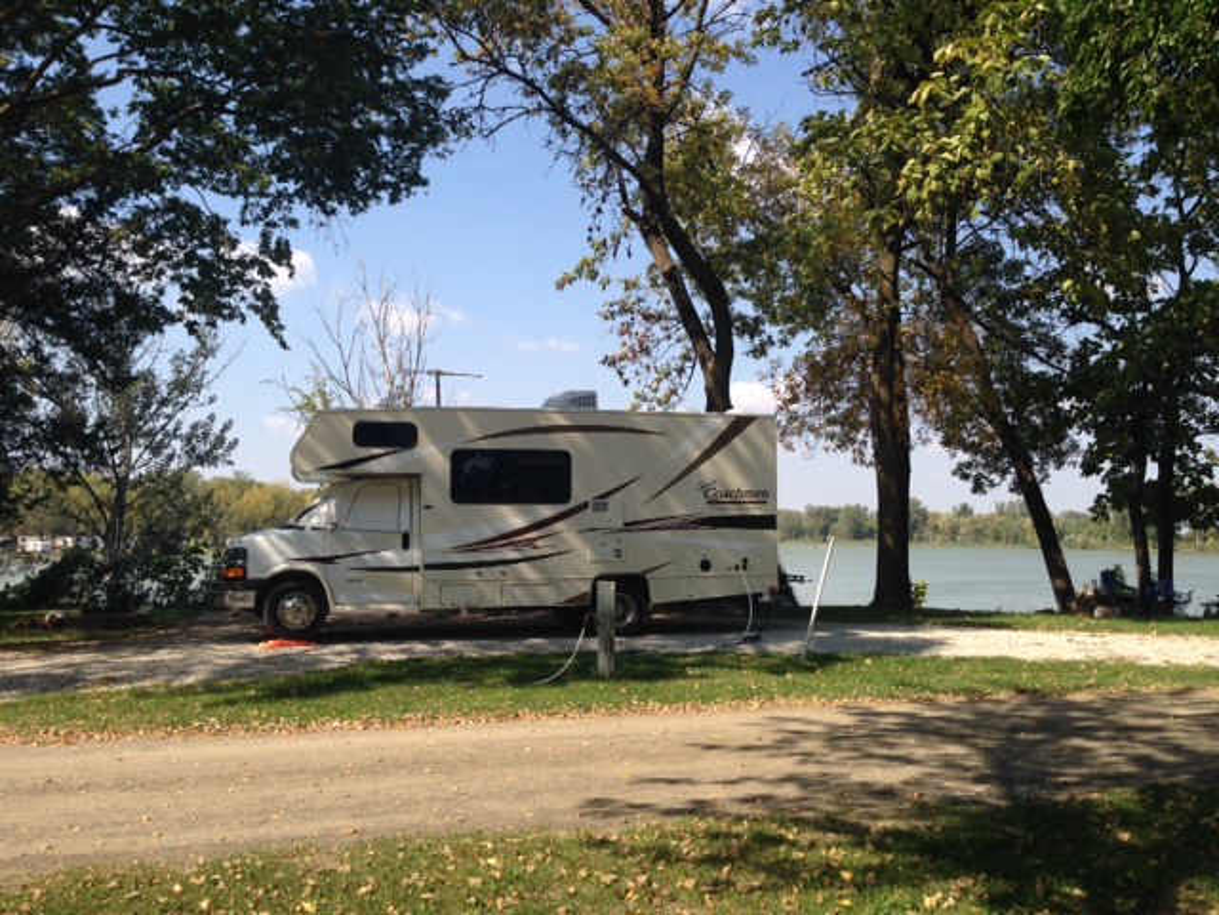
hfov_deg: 55.4
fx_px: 1162
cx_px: 610
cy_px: 458
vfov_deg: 42.9
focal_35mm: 33
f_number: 2.4
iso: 50
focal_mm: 4.12
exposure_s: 1/1205
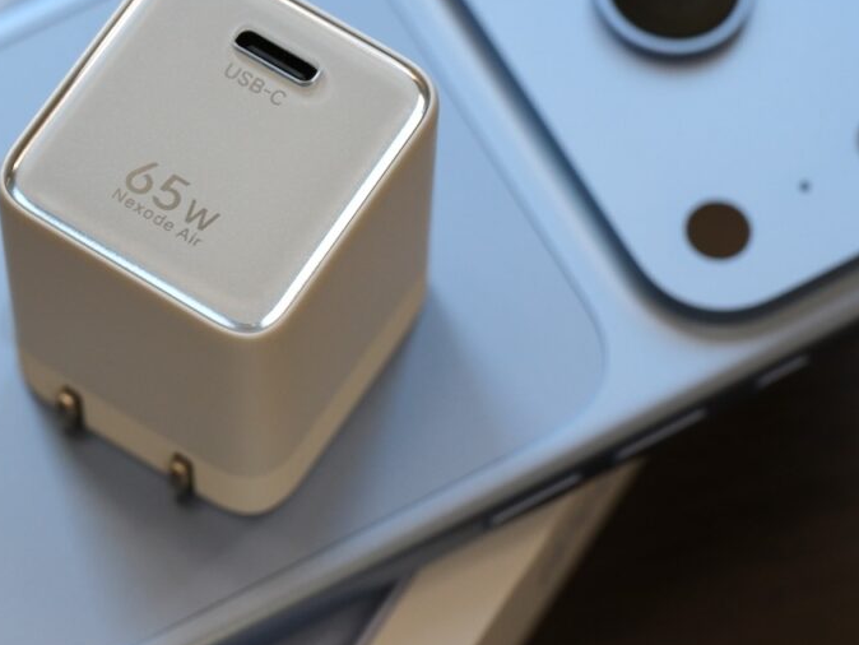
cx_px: 218
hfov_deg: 13.8
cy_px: 170
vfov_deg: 10.4
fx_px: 3525
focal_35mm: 142
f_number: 5
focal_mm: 55
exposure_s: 1/125
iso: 640
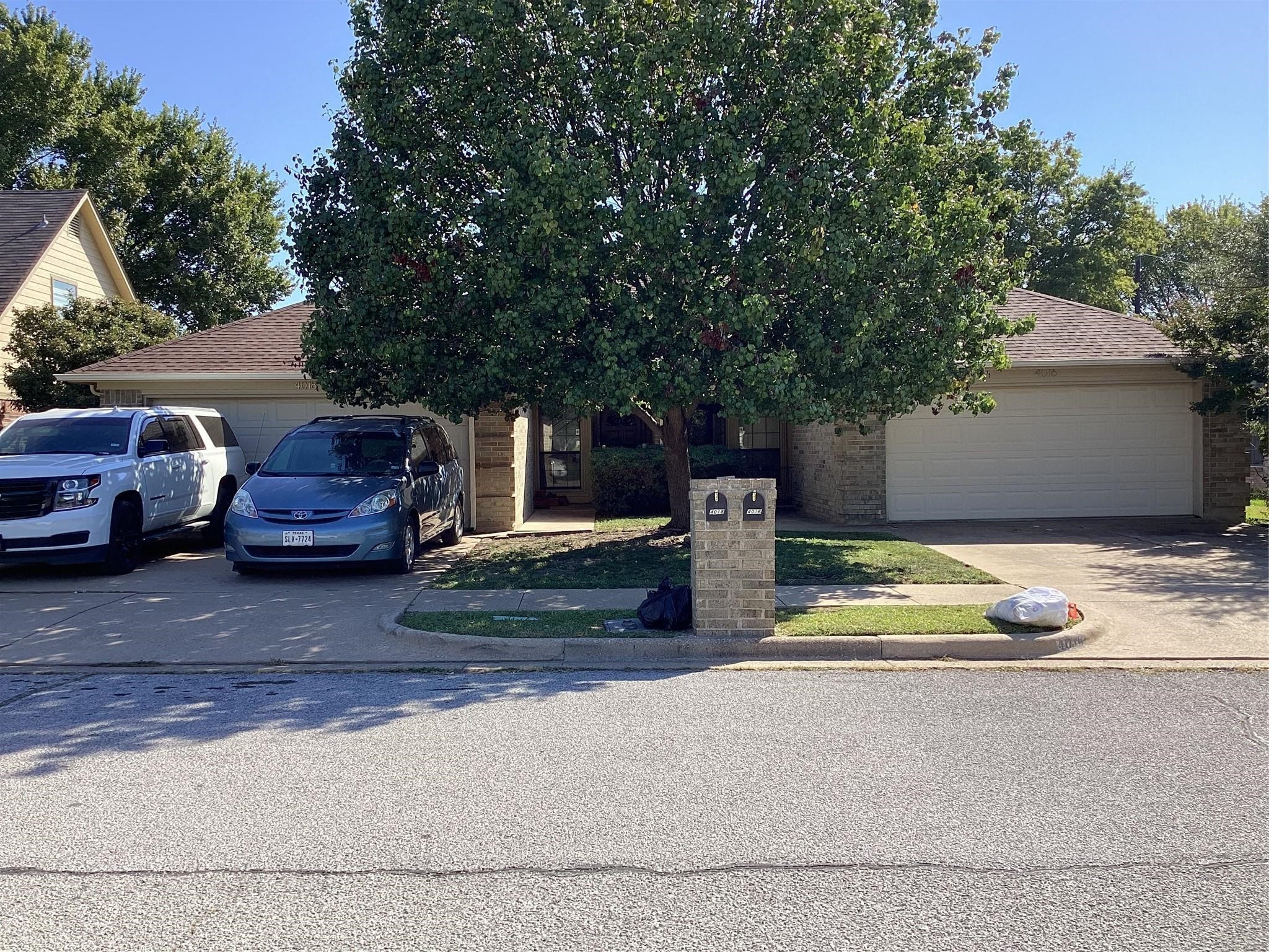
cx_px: 634
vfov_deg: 45.4
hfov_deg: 58.4
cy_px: 476
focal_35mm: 31
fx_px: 1136
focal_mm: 3.3
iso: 25
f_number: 2.4
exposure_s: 1/622
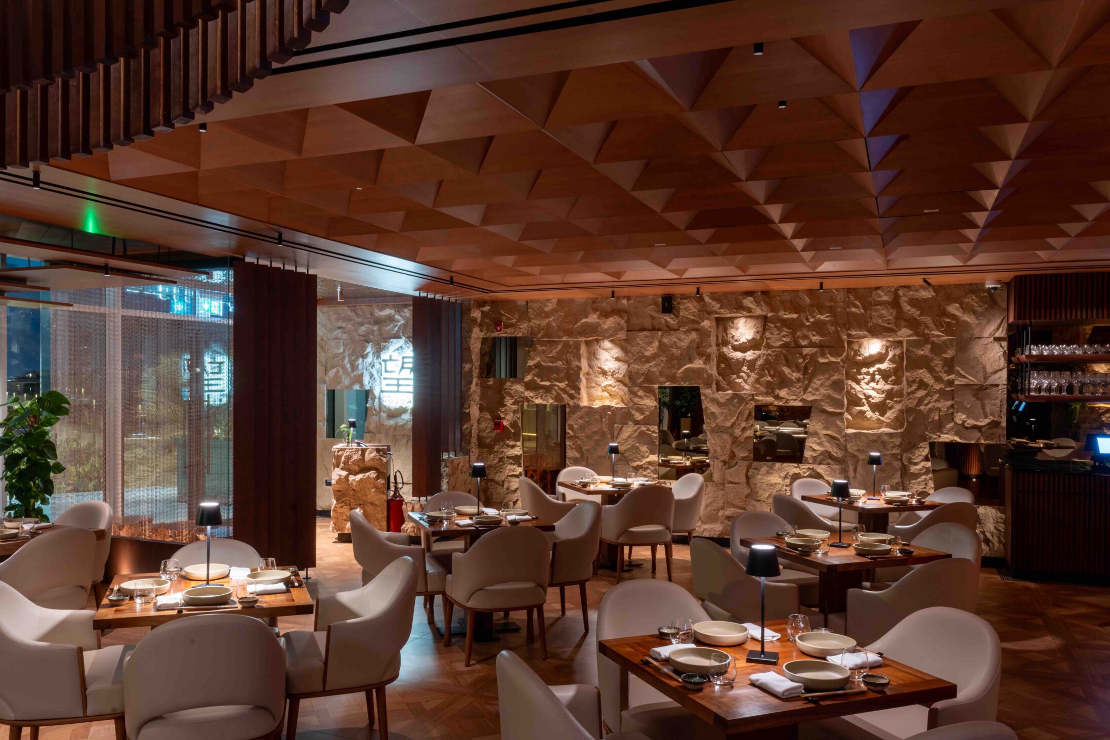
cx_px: 535
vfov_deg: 46.4
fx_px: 863
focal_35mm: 28
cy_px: 395
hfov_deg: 65.5
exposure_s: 10
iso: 100
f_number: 18
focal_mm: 24
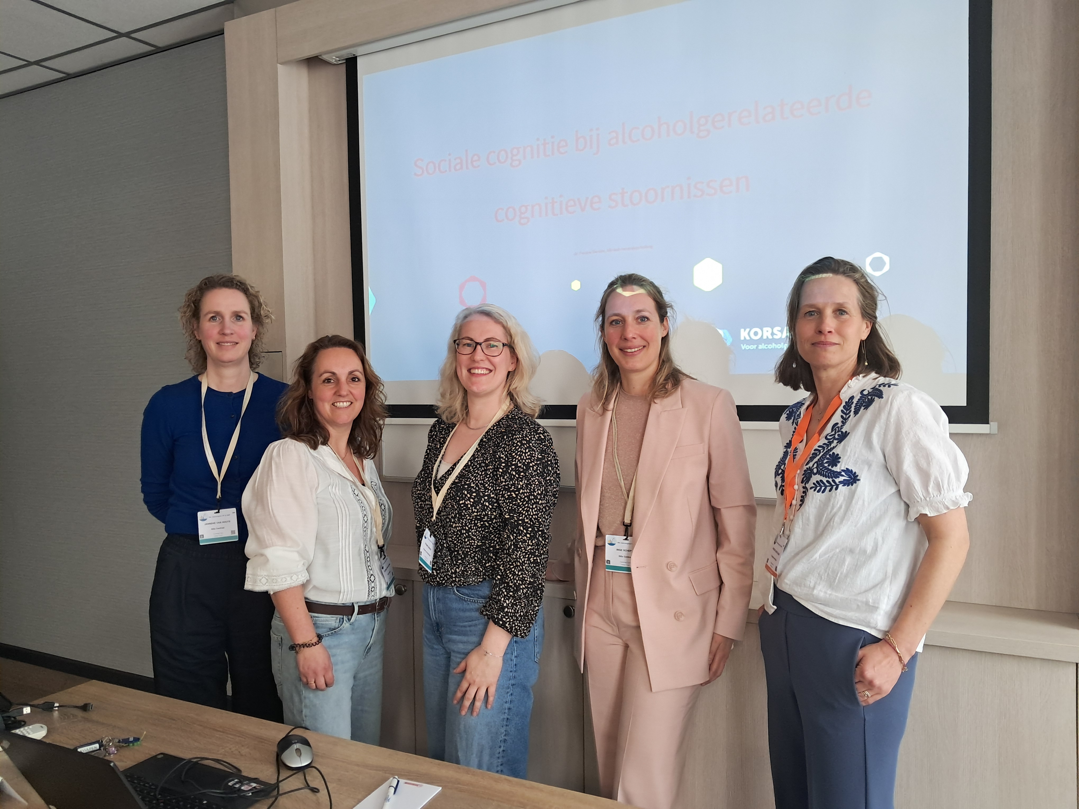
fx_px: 842
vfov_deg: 51.4
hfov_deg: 65.3
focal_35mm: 27
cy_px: 404
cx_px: 540
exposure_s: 1/60
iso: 320
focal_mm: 4
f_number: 1.8
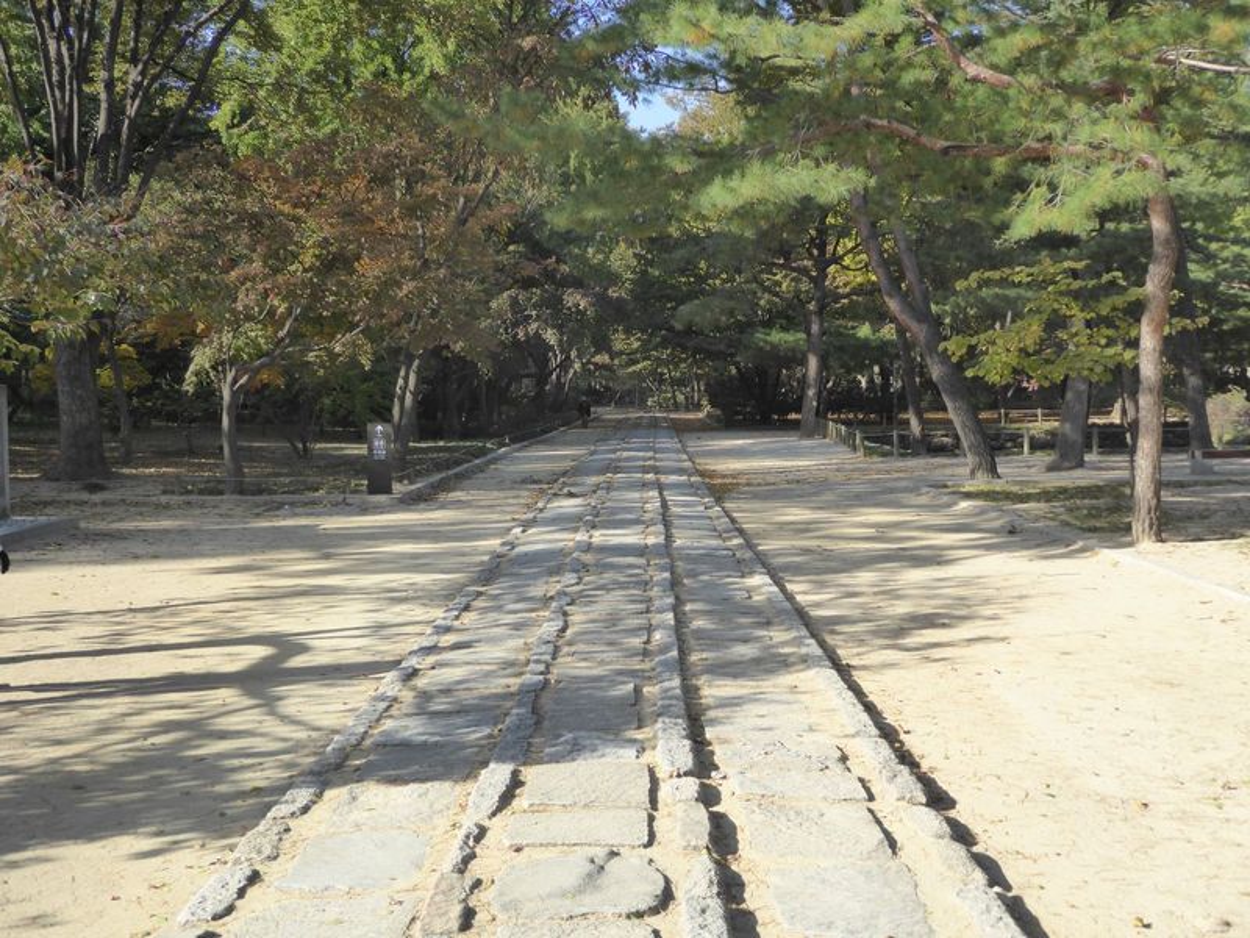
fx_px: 1517
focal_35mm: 42
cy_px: 469
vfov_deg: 34.3
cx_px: 625
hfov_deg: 44.8
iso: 160
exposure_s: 1/320
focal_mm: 7.2
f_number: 3.8
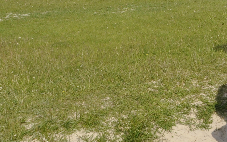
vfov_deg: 12.8
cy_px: -47
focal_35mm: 99
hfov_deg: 17.6
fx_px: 612
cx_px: 389
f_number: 14
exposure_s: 1/320
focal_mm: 18
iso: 400
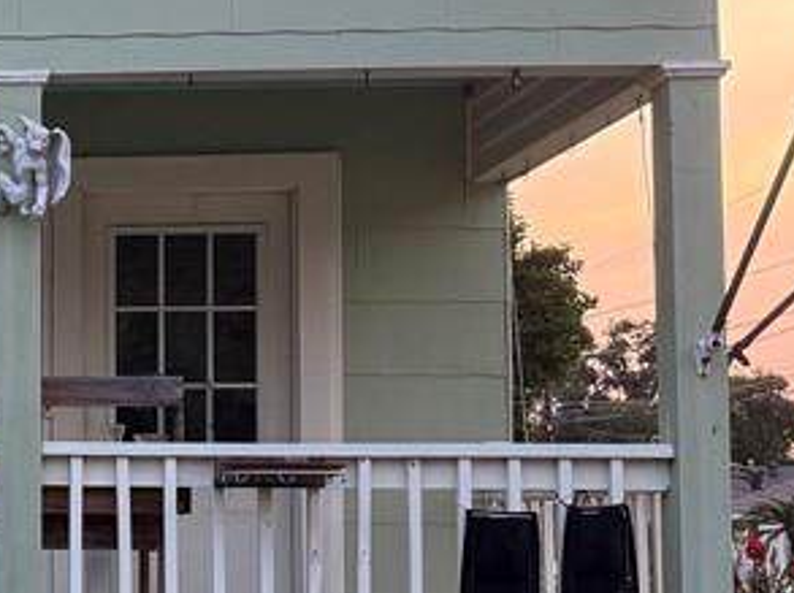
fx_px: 1924
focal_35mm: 84
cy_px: 420
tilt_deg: +3.1
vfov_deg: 17.5
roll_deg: -0.4
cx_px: -257
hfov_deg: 21.0
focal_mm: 6.76
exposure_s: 1/146
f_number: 1.78
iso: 200
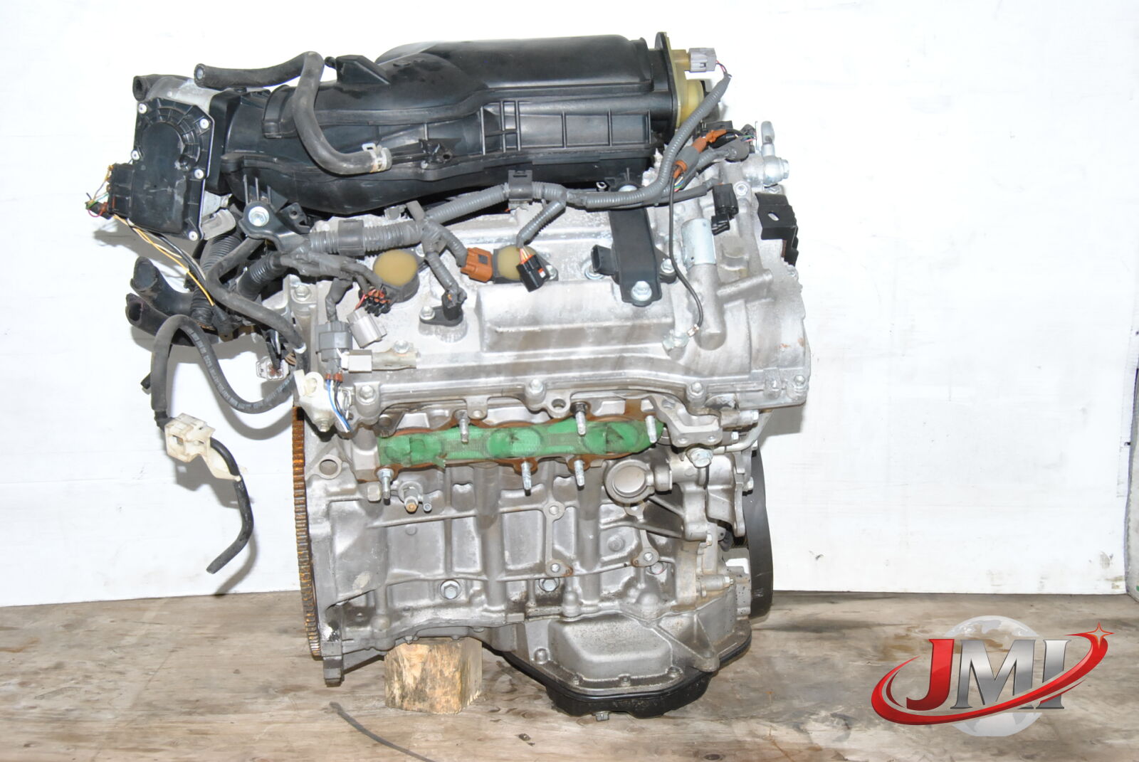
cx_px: 570
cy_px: 381
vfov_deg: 29.0
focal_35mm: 46
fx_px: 1473
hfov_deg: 42.3
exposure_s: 1/200
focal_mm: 31
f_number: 9
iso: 800
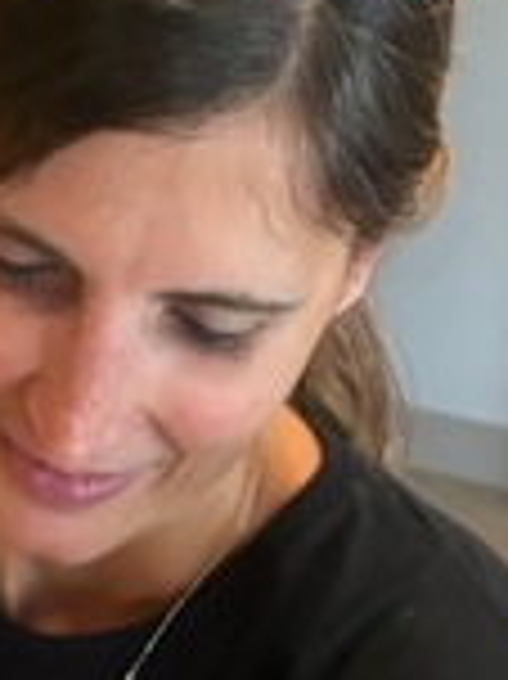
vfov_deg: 9.3
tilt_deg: -34.7
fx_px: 3449
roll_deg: +0.6
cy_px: 1950
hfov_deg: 8.3
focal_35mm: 176
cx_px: -162
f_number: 1.6
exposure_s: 1/60
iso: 400
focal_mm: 5.96
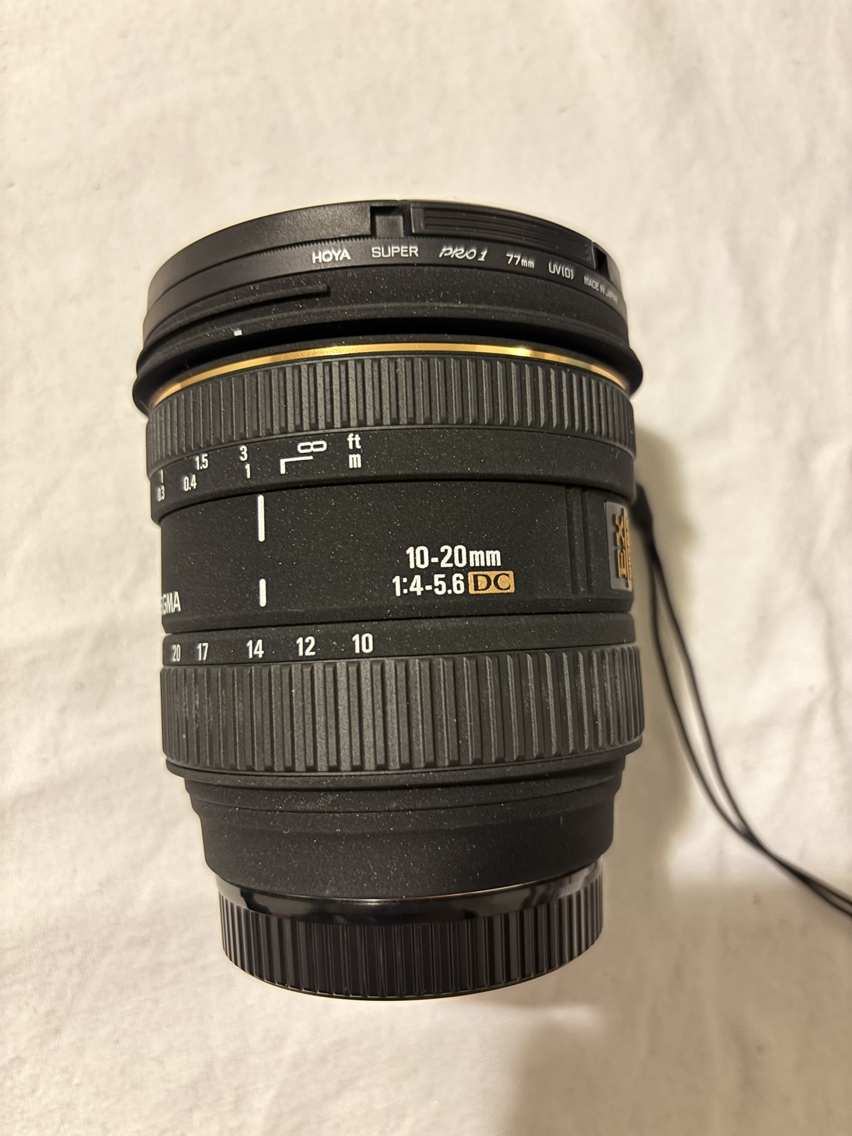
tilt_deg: -81.2
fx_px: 853
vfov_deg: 67.3
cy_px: 568
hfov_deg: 53.1
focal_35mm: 26
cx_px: 426
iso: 1250
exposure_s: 1/17
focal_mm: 5.96
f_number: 1.6
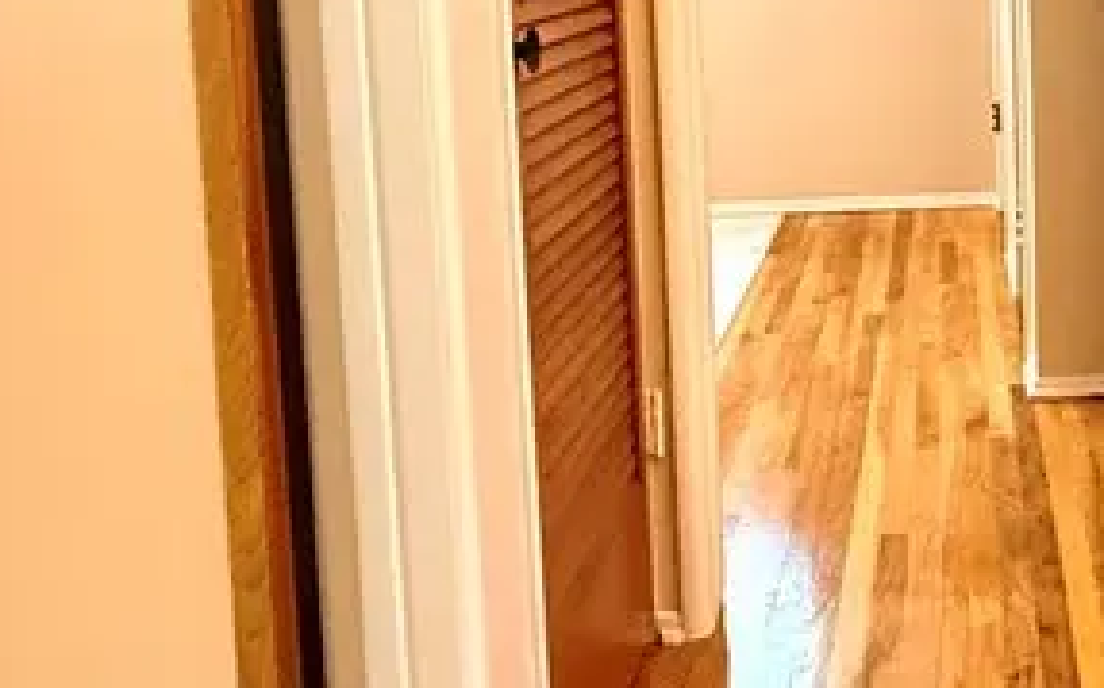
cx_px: 1027
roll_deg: +1.9
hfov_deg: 35.6
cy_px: 27
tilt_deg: -4.5
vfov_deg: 23.5
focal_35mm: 53
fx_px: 1594
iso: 800
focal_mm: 2.22
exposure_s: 1/60
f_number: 2.2
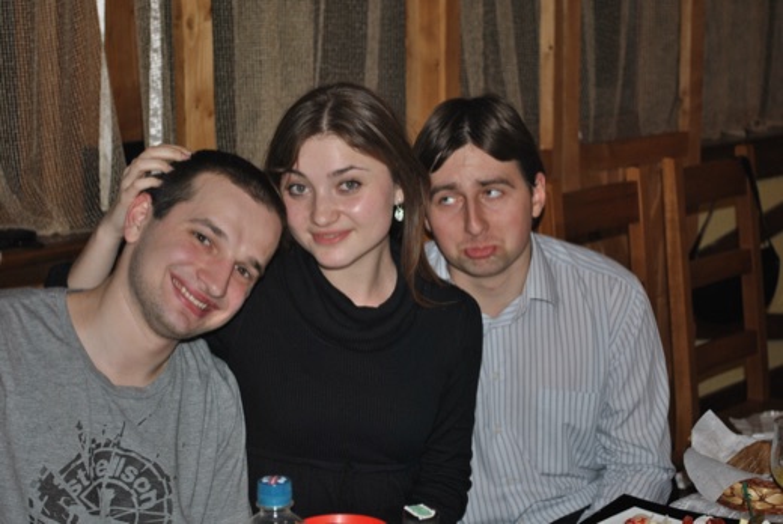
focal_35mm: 72
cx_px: 392
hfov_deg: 28.0
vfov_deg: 19.0
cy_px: 262
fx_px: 1568
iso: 200
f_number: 5.3
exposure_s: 1/60
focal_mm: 48
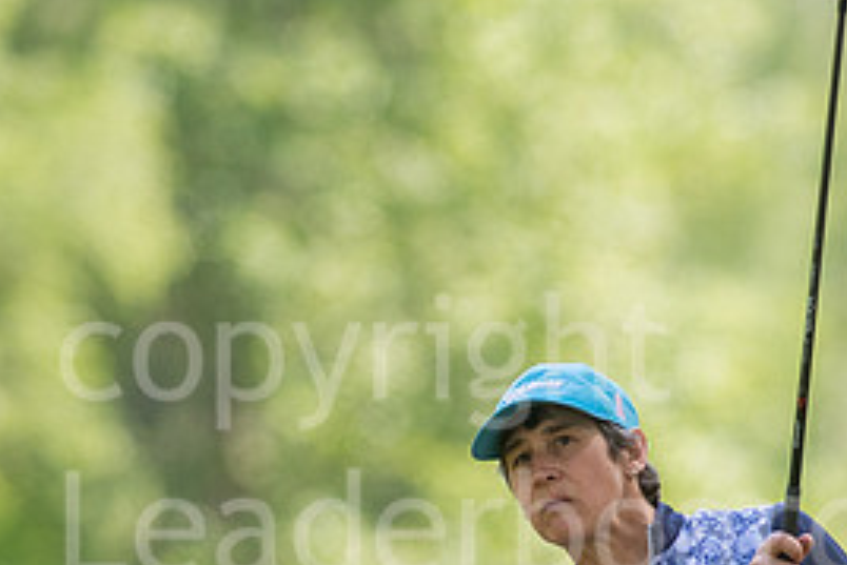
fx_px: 22904
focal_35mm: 973
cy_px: 554
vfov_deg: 1.4
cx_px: 474
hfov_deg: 2.1
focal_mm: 300
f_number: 4.5
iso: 640
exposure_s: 1/1600
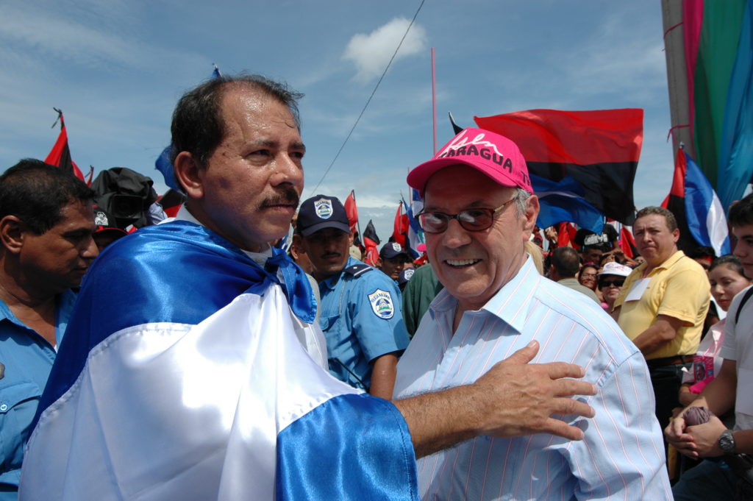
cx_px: 376
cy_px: 250
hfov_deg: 77.4
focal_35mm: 22
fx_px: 470
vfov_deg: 56.1
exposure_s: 1/750
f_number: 8
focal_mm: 15
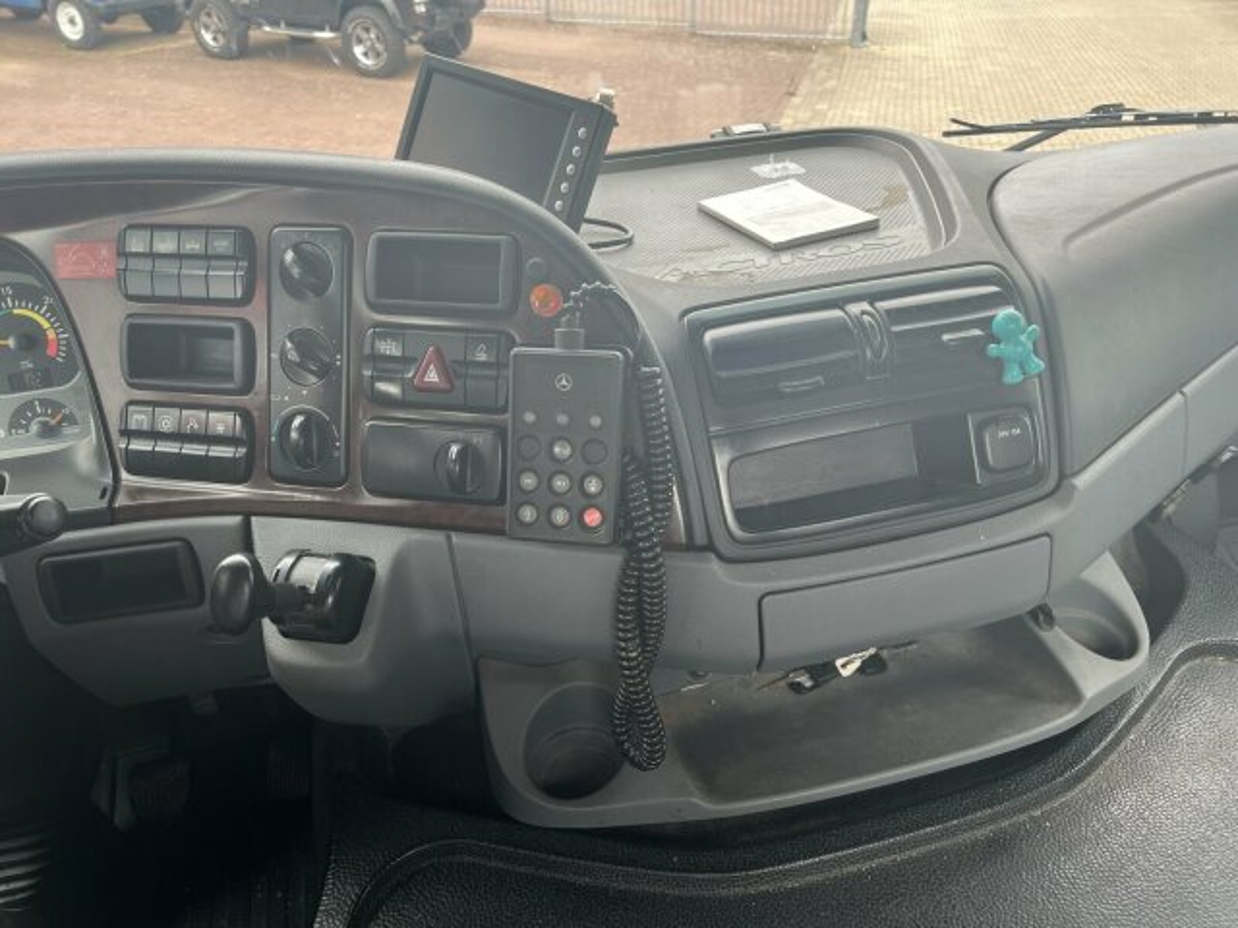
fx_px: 930
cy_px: 464
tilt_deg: -34.0
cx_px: 619
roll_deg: +1.6
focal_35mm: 26
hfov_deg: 67.3
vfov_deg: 53.1
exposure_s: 1/121
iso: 40
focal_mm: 5.7
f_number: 1.5
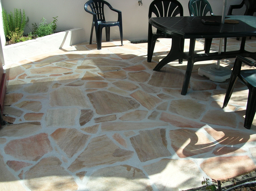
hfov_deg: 51.4
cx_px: 128
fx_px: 266
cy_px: 96
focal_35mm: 36
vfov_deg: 39.6
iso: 50
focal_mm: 6
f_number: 3.7
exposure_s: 1/442
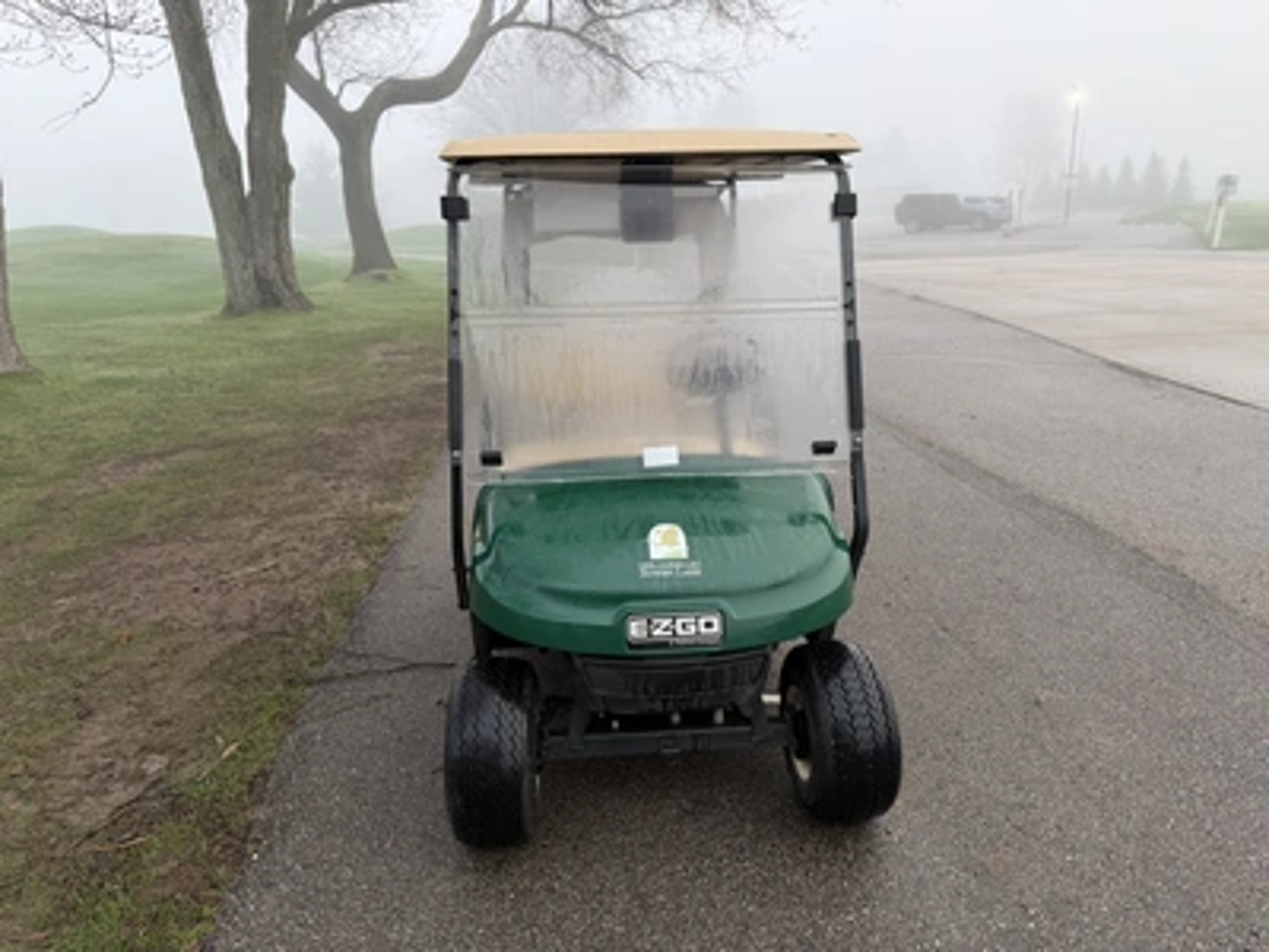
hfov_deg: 71.6
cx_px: 634
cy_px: 476
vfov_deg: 56.8
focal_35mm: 24
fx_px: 880
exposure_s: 1/184
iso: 64
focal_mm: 6.76
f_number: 1.78
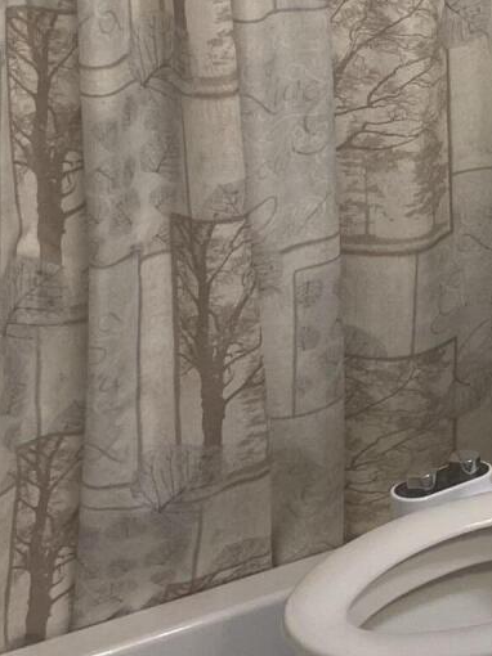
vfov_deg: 19.1
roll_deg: -0.8
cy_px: 131
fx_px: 1935
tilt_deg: -14.6
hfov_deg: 13.2
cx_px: 859
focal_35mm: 102
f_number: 1.8
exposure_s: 1/120
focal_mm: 4.25
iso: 100
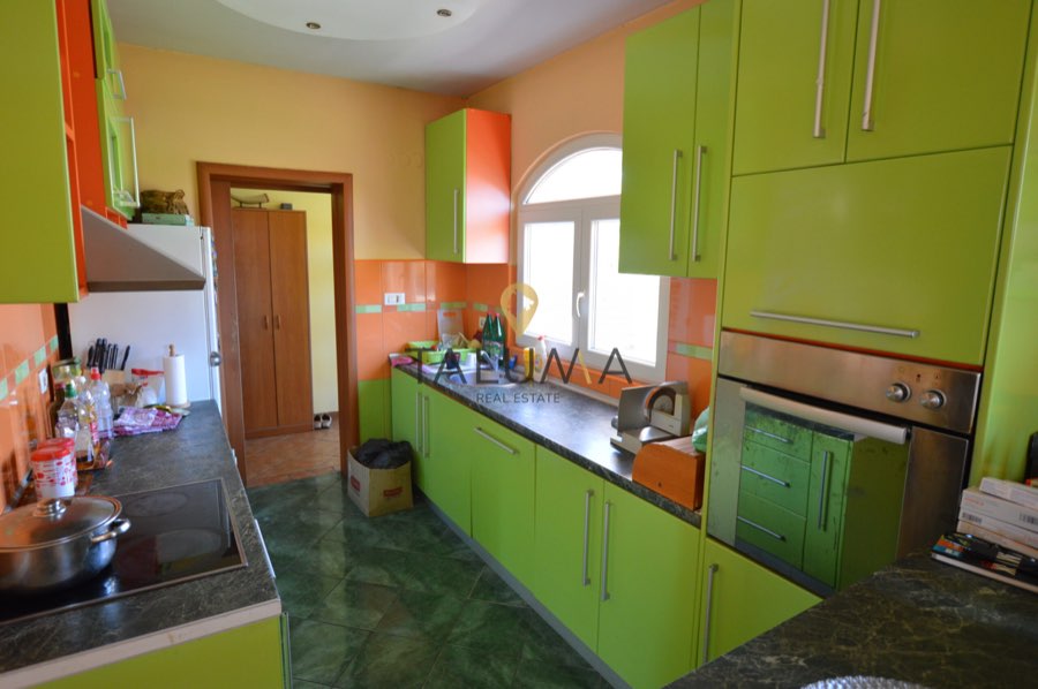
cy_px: 344
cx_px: 519
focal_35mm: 20
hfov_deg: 85.5
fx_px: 562
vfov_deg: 63.1
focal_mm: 13
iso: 500
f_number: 3.5
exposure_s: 1/60
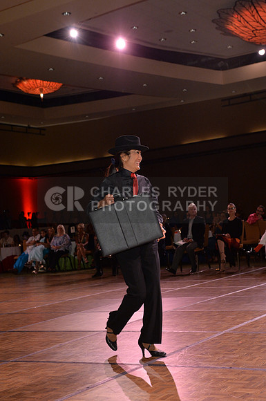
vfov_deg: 34.5
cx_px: 133
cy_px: 200
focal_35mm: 58
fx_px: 645
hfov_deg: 23.3
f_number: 5
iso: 2000
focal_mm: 58
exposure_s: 1/250
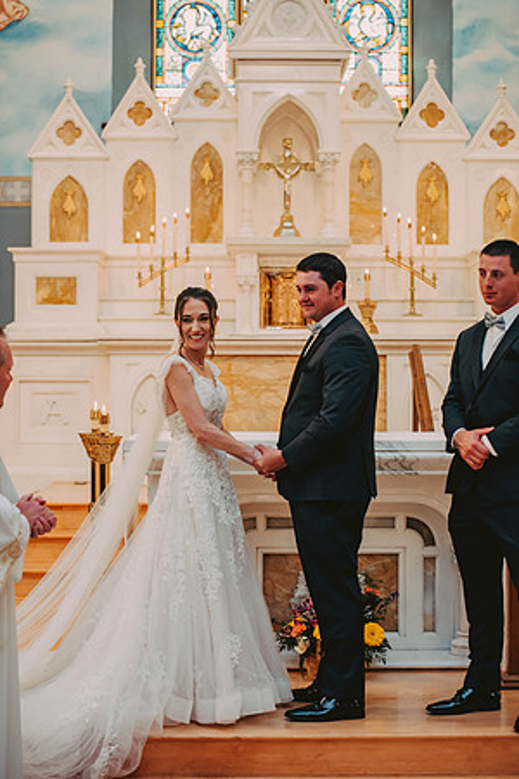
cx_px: 260
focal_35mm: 70
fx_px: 1514
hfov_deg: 19.5
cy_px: 390
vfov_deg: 28.8
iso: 1600
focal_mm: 70
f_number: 2.8
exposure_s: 1/80
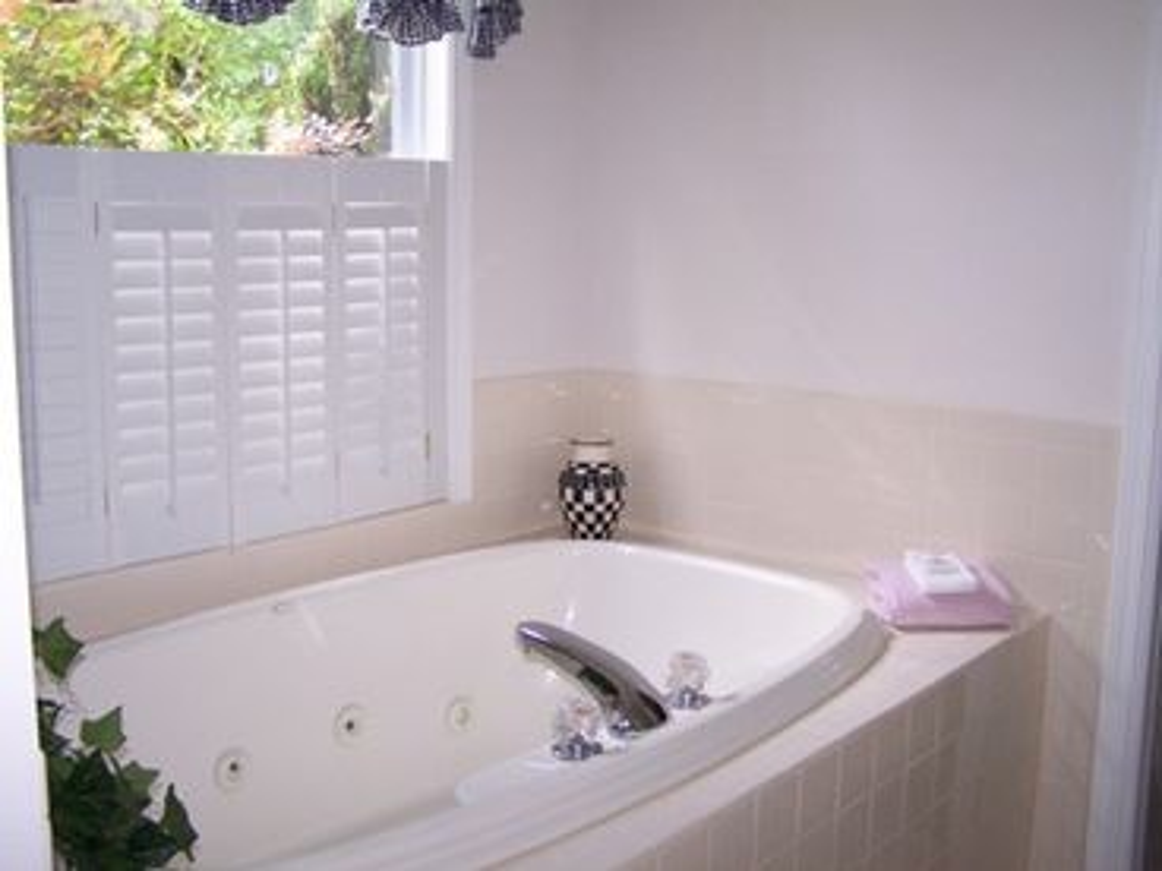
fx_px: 1276
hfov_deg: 49.0
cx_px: 581
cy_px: 436
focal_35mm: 38
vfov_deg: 37.7
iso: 140
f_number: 2.8
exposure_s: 1/60
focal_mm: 6.3
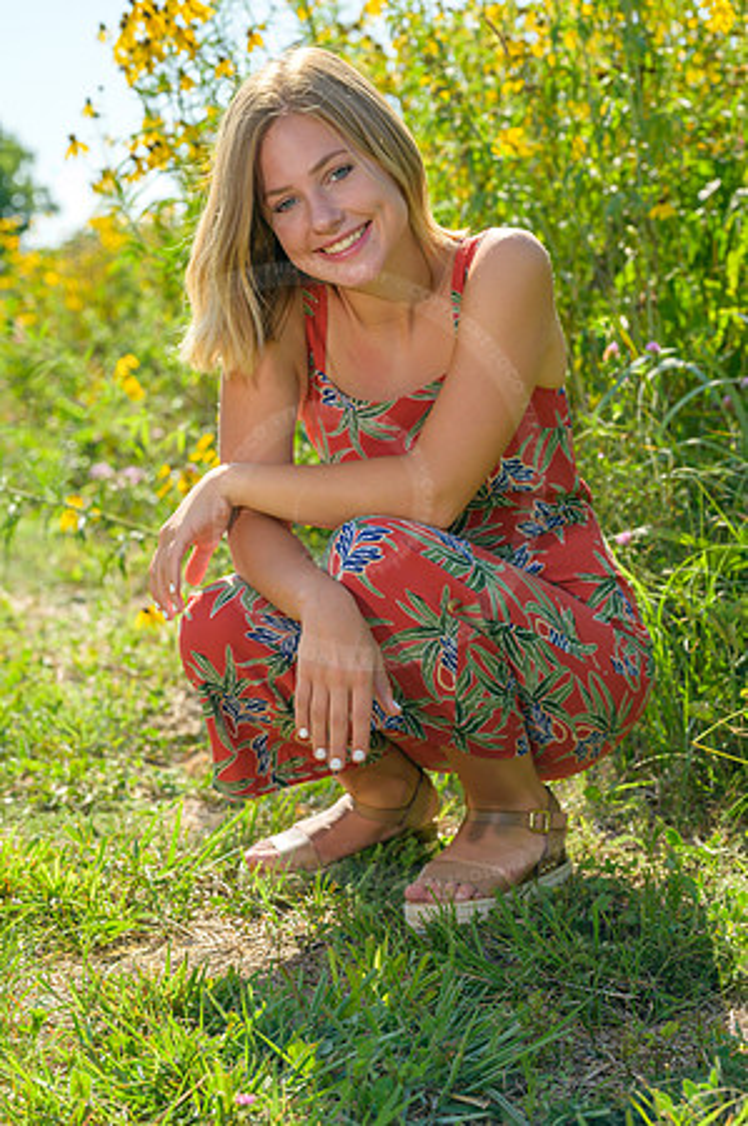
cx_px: 374
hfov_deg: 16.0
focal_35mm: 85
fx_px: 2655
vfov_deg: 23.9
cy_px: 563
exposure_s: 1/800
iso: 100
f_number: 5.6
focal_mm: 85
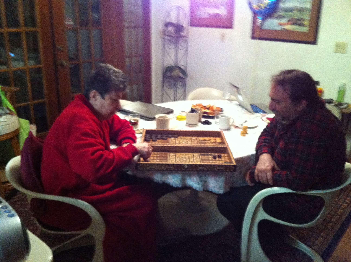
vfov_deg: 40.6
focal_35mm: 35
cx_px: 176
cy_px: 131
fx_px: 354
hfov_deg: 52.7
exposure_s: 1/15
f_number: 2.8
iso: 640
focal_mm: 3.85
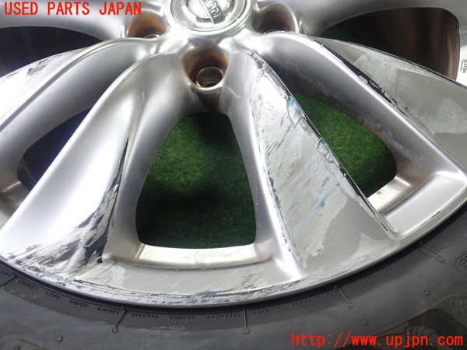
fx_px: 405
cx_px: 234
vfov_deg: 46.8
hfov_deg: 60.0
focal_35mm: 30
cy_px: 175
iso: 250
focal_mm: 5.5
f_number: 2.3
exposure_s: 1/125
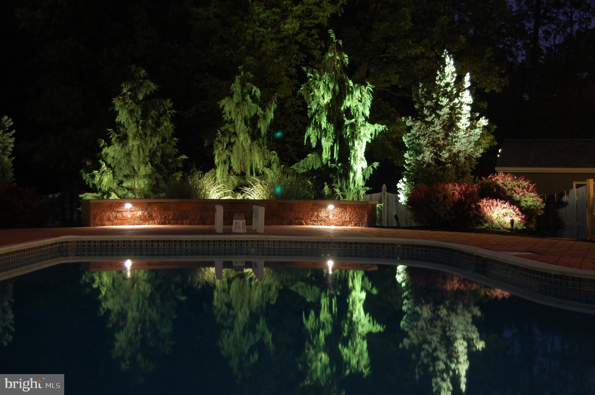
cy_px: 198
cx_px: 298
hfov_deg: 41.2
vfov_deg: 28.0
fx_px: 792
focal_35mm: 48
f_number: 4.5
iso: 200
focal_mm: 32
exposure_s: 25
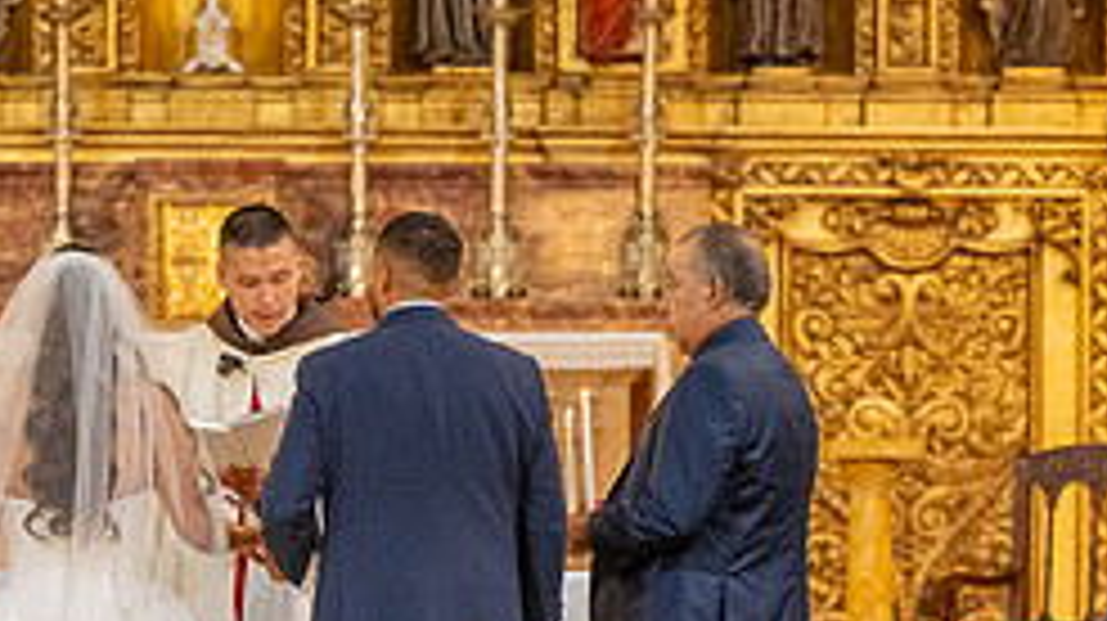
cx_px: 108
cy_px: 866
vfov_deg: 4.4
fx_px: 7979
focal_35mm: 272
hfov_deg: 7.9
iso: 2000
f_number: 2.8
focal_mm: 110
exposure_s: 1/200
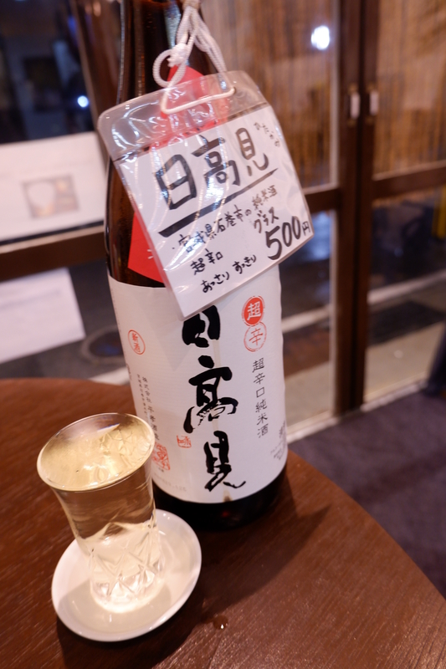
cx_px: 223
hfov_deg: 53.1
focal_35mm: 24
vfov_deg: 73.8
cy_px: 334
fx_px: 446
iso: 800
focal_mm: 16.6
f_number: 3.6
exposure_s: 1/18
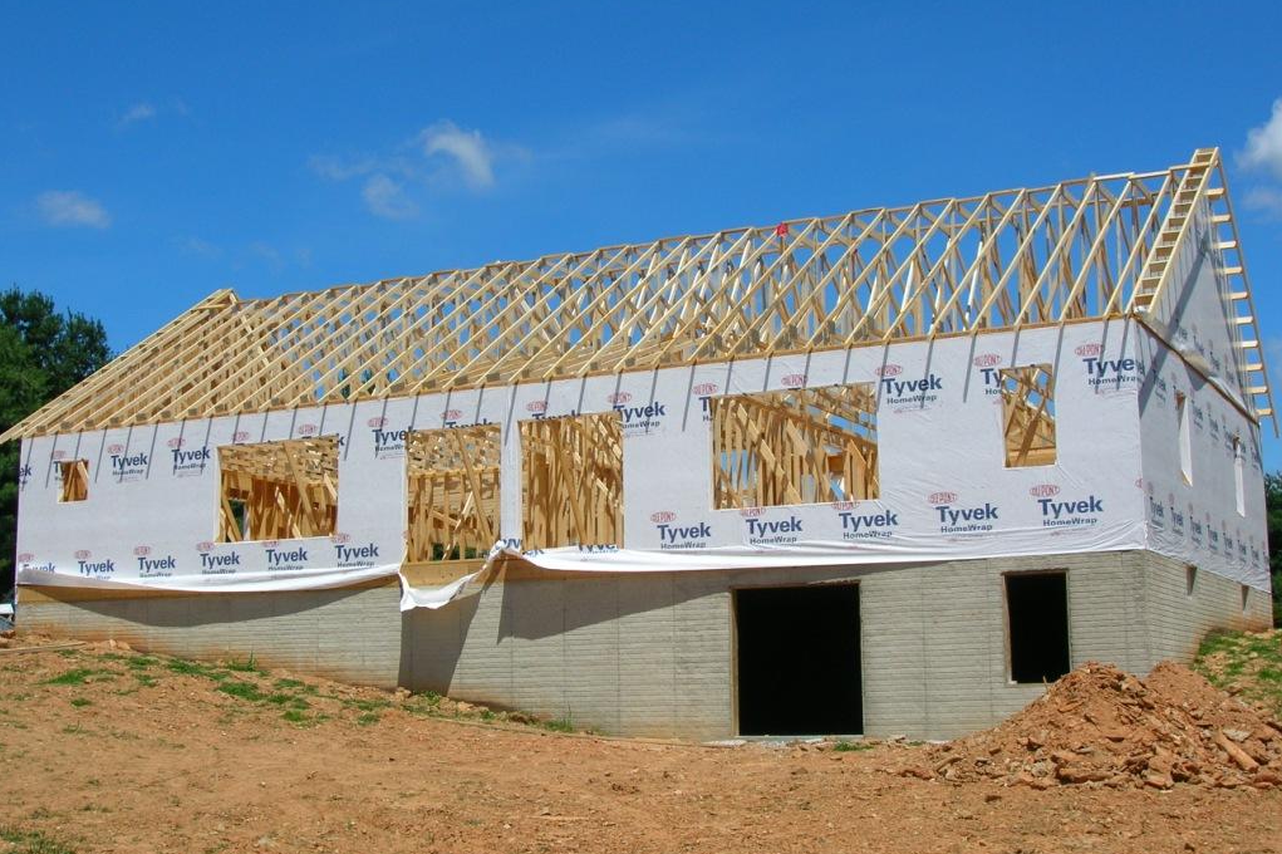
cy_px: 389
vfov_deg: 28.0
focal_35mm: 48
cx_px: 640
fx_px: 1709
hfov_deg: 41.1
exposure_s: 1/489
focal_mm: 7.7
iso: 50
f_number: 5.4
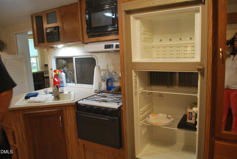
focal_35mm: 27
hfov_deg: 67.3
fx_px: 178
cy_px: 80
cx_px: 118
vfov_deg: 48.0
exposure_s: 1/20
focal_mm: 18
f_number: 3.5
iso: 400
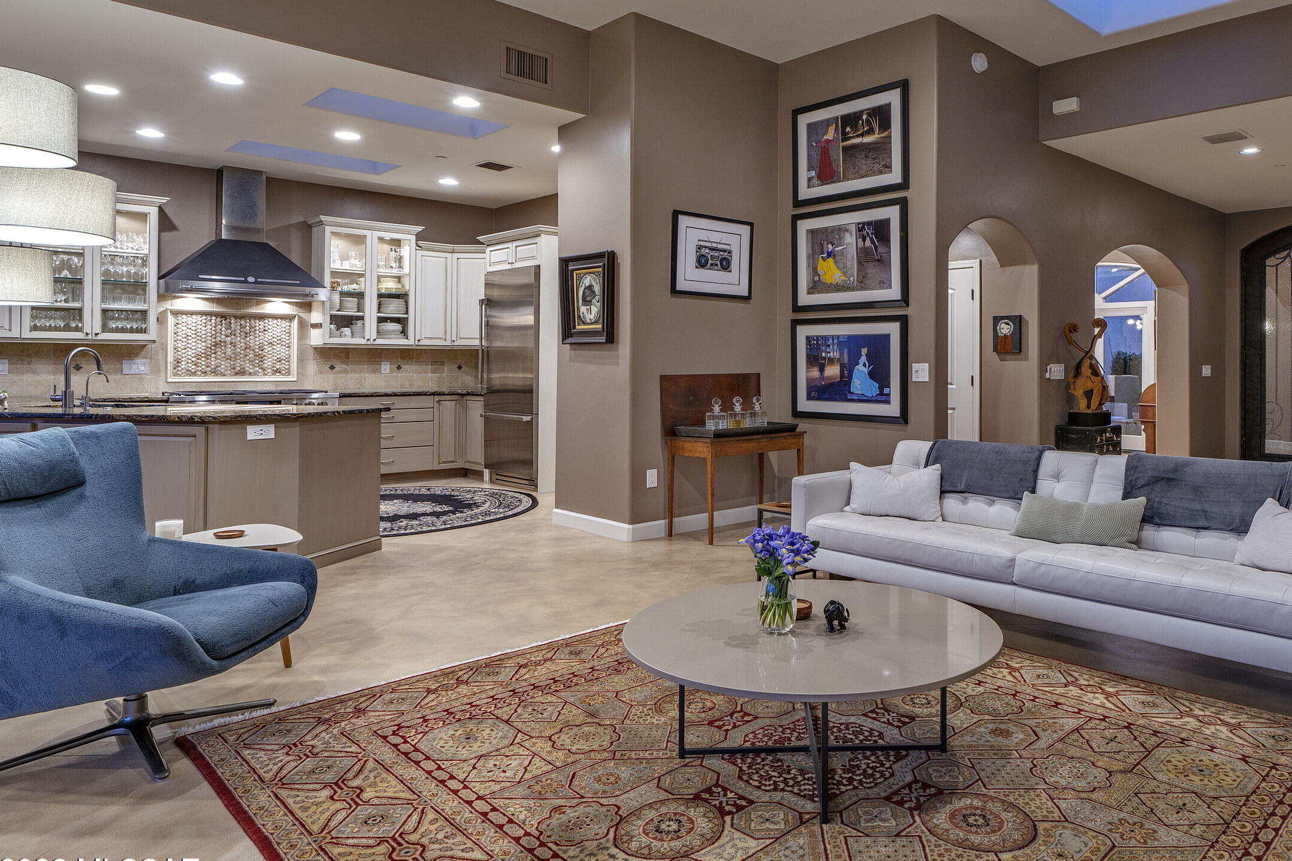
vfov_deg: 56.9
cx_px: 808
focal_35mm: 22
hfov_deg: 77.2
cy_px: 364
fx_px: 789
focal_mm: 17
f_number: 9
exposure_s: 1.6
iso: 100
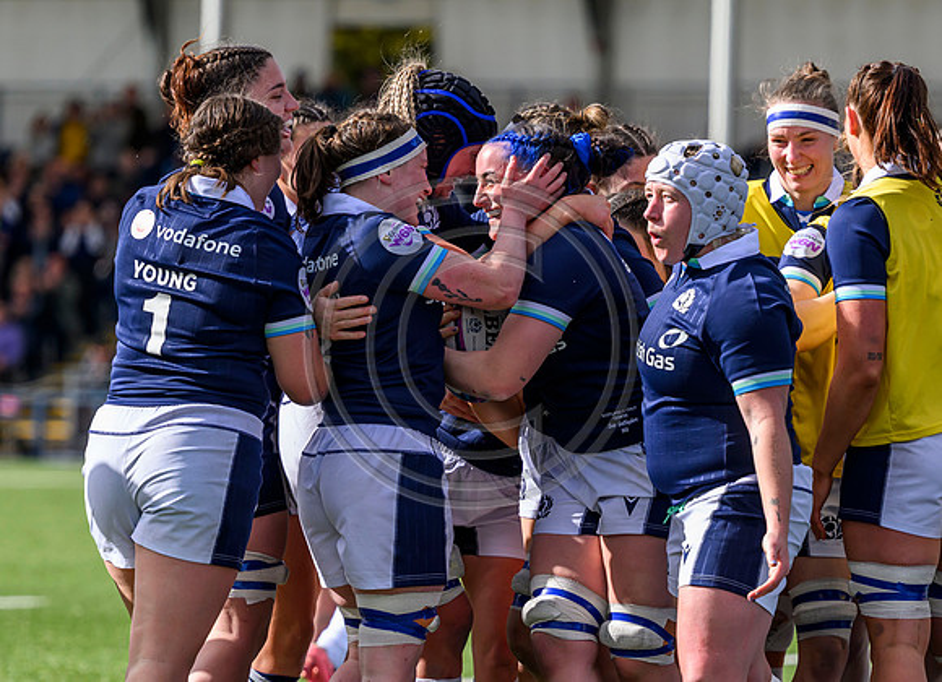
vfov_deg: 5.3
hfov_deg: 7.4
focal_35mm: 273
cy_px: 505
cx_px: 559
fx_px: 7329
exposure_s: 1/5000
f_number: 3.2
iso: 500
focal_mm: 160
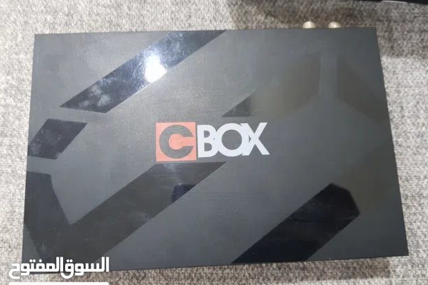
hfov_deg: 65.5
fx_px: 333
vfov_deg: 46.3
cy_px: 157
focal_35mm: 28
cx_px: 213
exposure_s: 1/25
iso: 200
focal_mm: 4.2
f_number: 1.7
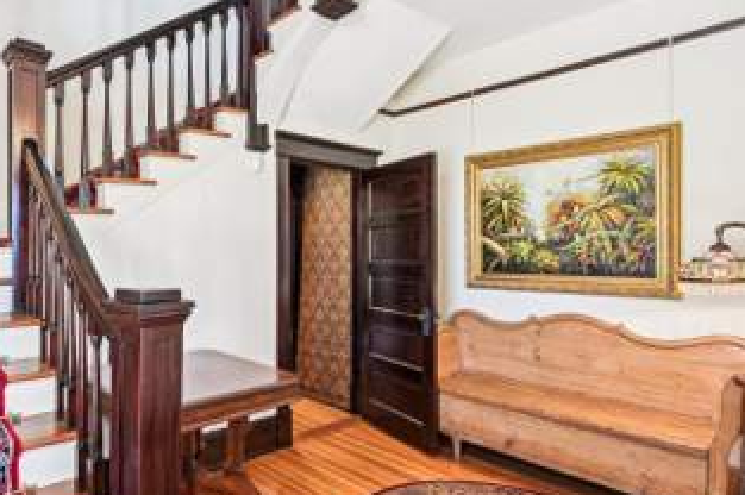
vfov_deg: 55.0
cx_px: 255
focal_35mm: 23
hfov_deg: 74.1
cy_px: 258
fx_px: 475
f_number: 8
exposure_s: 1/4
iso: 400
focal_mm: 15
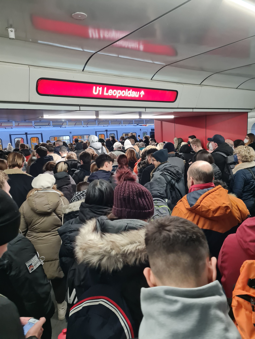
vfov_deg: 67.3
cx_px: 128
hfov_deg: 53.1
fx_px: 255
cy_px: 170
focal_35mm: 26
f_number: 1.8
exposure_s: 1/50
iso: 250
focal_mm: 5.4
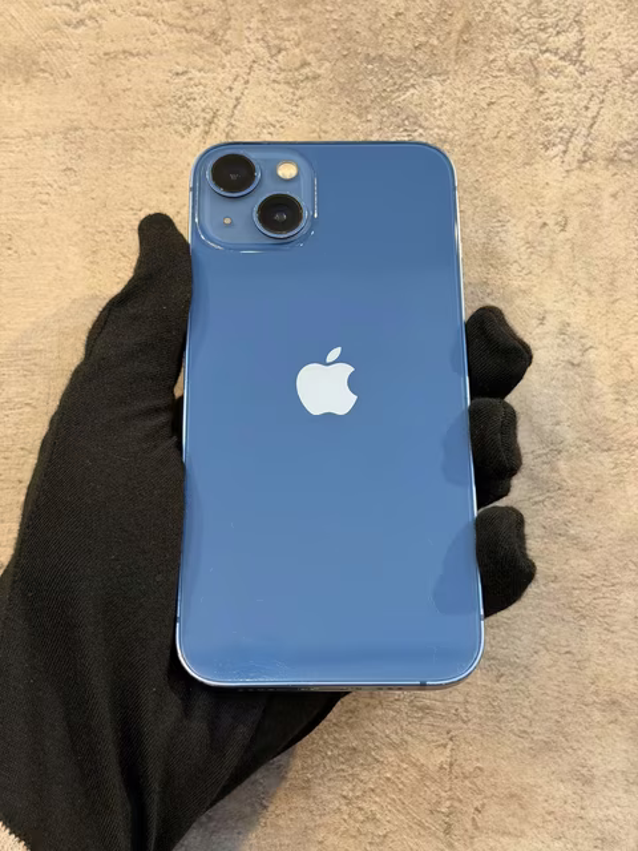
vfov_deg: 39.7
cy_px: 426
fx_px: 1180
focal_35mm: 48
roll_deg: -3.1
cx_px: 319
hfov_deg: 30.3
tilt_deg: +7.6
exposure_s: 1/50
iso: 160
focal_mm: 6.76
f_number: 1.78
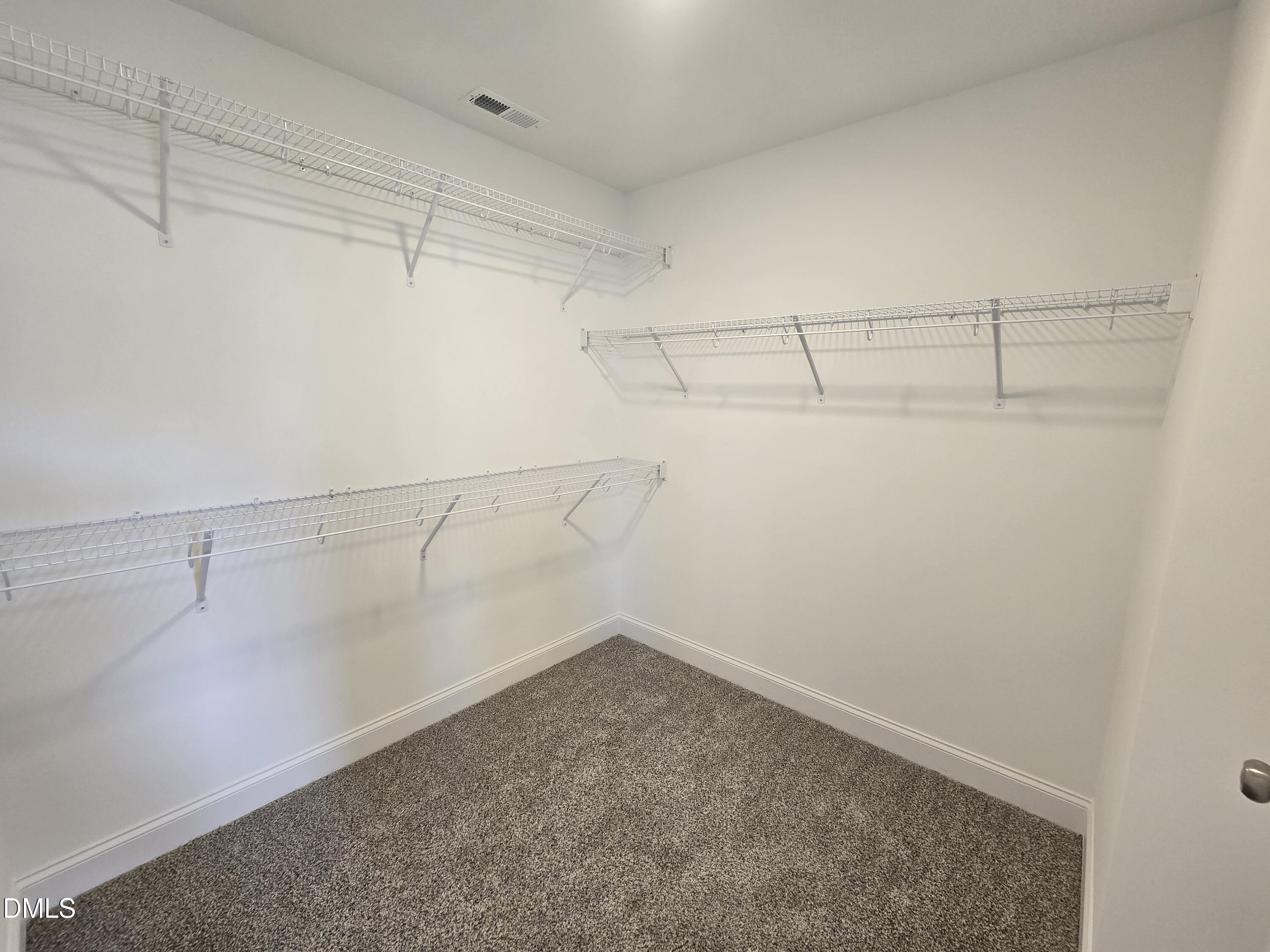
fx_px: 477
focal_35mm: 13
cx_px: 635
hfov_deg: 106.2
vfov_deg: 89.9
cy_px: 476
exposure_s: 1/60
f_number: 2.2
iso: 125
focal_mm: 2.2
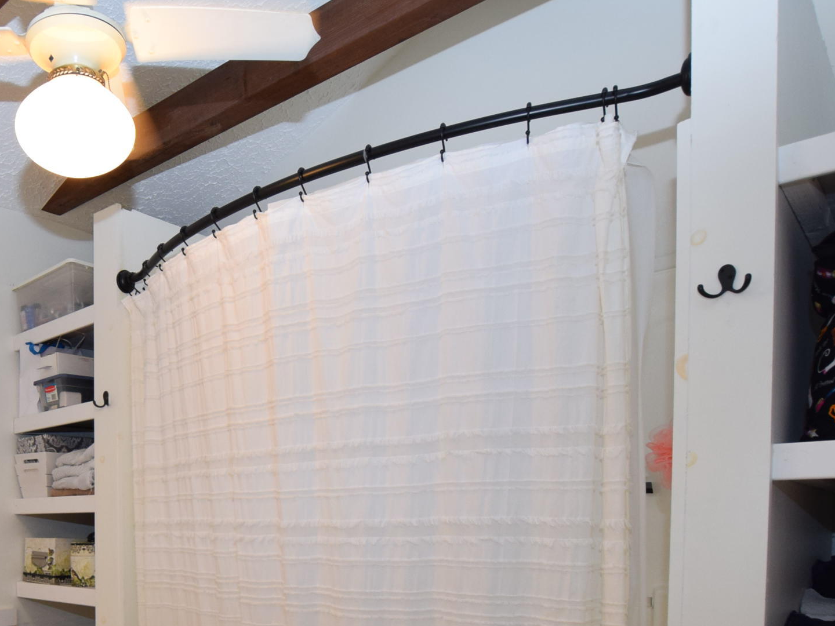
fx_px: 724
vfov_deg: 43.1
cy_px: 556
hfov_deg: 55.9
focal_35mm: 30
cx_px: 173
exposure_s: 1/80
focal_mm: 10
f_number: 4.5
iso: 800
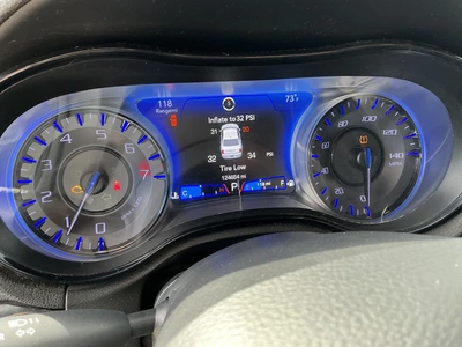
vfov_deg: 49.7
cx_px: 231
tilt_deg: -24.4
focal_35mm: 28
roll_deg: +0.3
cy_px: 174
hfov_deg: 63.4
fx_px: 374
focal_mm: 3
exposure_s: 1/64
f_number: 1.8
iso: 64
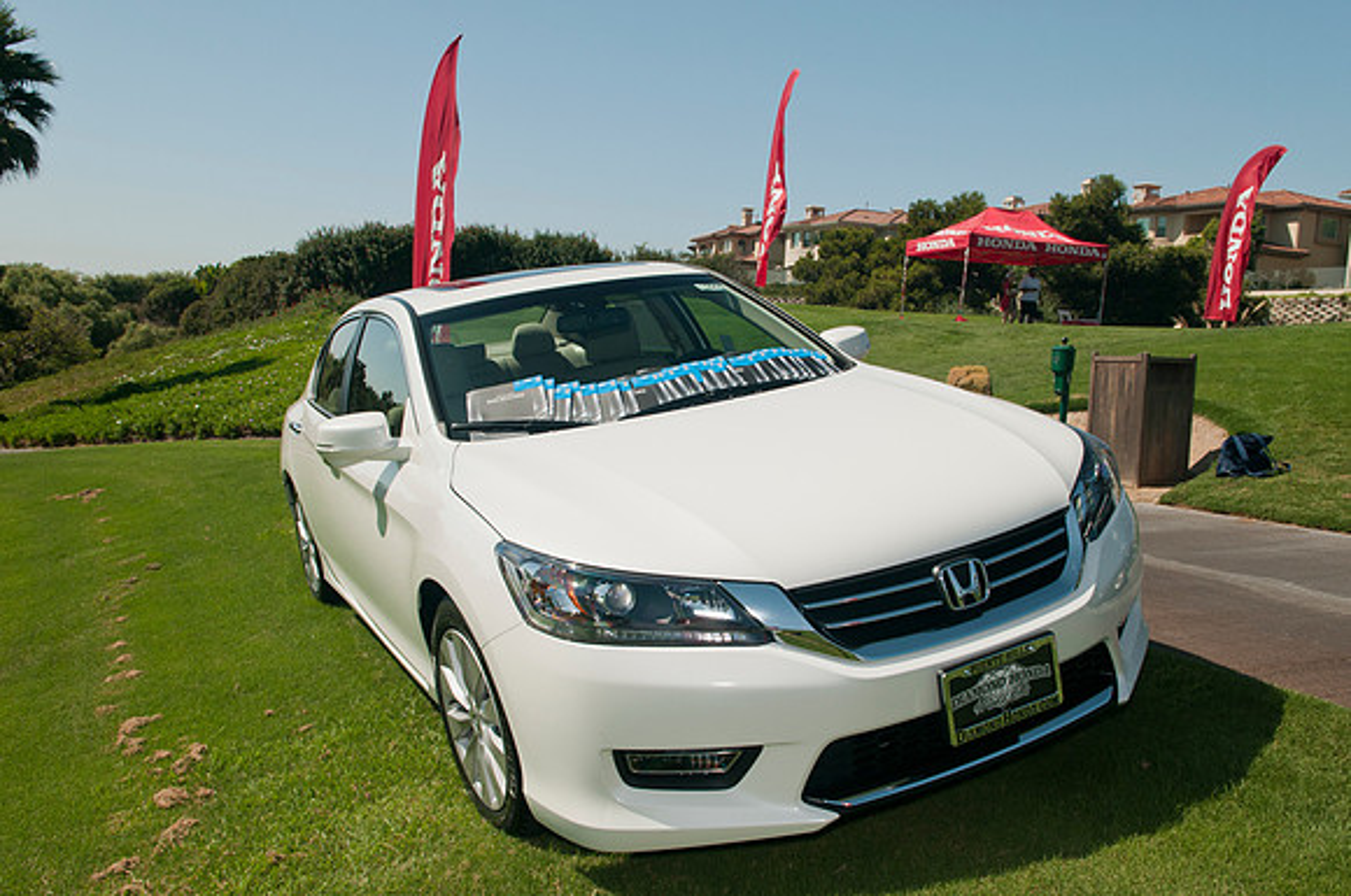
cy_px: 448
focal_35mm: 28
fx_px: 1068
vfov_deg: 45.5
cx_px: 676
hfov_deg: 64.6
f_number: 10
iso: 200
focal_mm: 19
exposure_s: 1/320
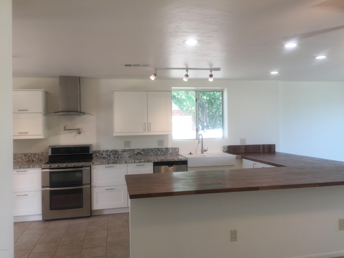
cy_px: 129
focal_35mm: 29
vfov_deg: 48.2
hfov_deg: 61.7
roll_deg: +0.0
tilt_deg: +0.0
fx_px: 288
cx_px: 172
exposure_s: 1/60
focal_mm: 4.15
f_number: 2.2
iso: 32
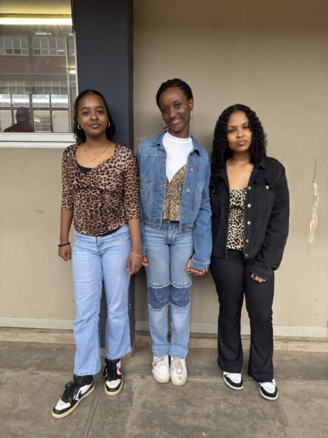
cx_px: 164
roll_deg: -0.6
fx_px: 303
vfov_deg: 71.6
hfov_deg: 56.8
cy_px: 219
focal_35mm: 24
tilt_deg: -12.6
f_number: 1.78
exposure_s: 1/122
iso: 80
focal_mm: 6.76
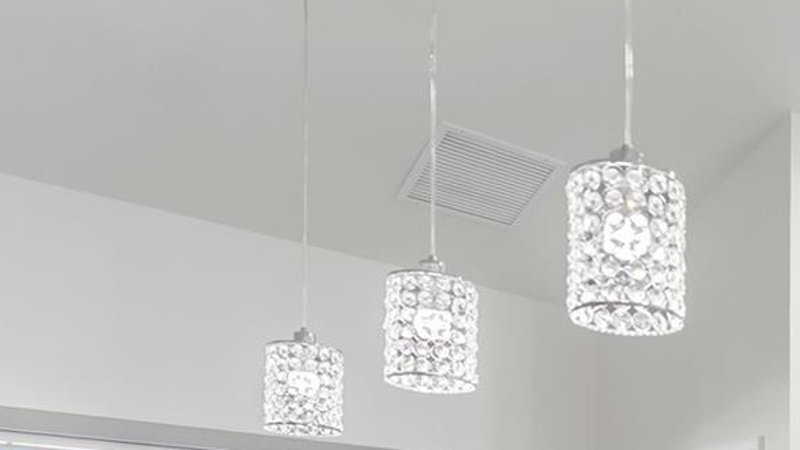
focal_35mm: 46
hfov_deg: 36.1
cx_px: 926
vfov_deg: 22.2
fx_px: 976
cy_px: 641
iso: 200
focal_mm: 16
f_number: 2.8
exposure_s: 1/80
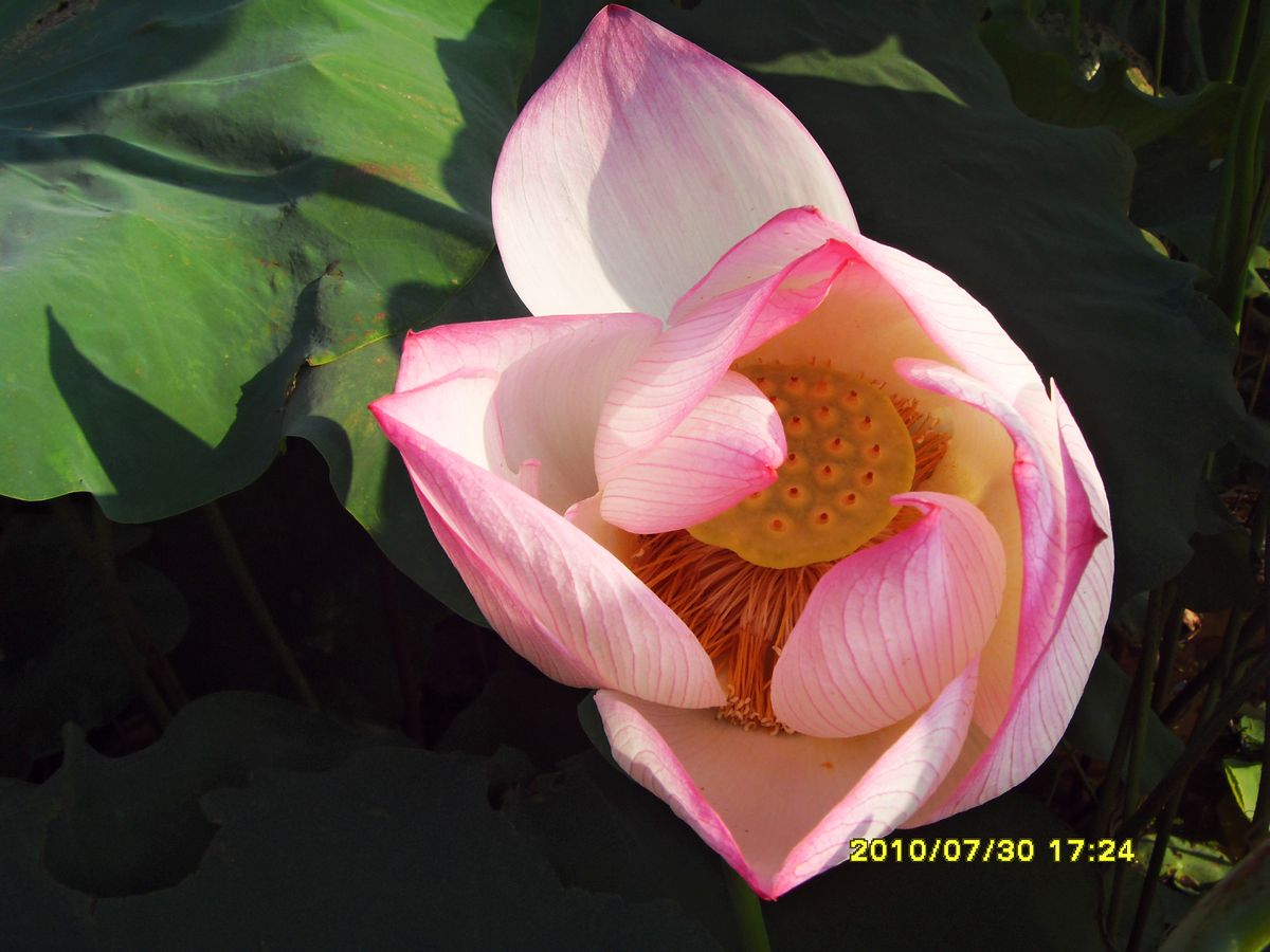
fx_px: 1431
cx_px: 635
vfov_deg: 36.8
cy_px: 476
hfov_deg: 47.9
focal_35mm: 39
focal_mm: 6.6
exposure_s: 1/125
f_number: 6.2
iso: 80
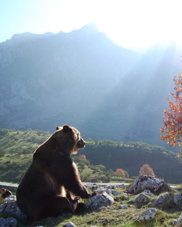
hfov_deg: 36.2
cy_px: 115
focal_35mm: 39
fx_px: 263
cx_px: 159
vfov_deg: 46.9
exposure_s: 1/160
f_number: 6.3
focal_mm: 18
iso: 100
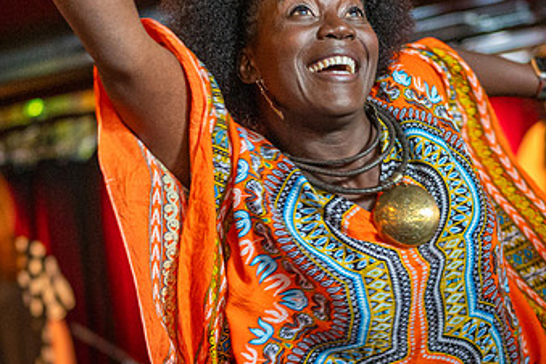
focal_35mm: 101
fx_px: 1532
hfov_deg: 20.2
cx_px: 275
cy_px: 378
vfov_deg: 13.3
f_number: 1.4
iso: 3200
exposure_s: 1/200
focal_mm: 35
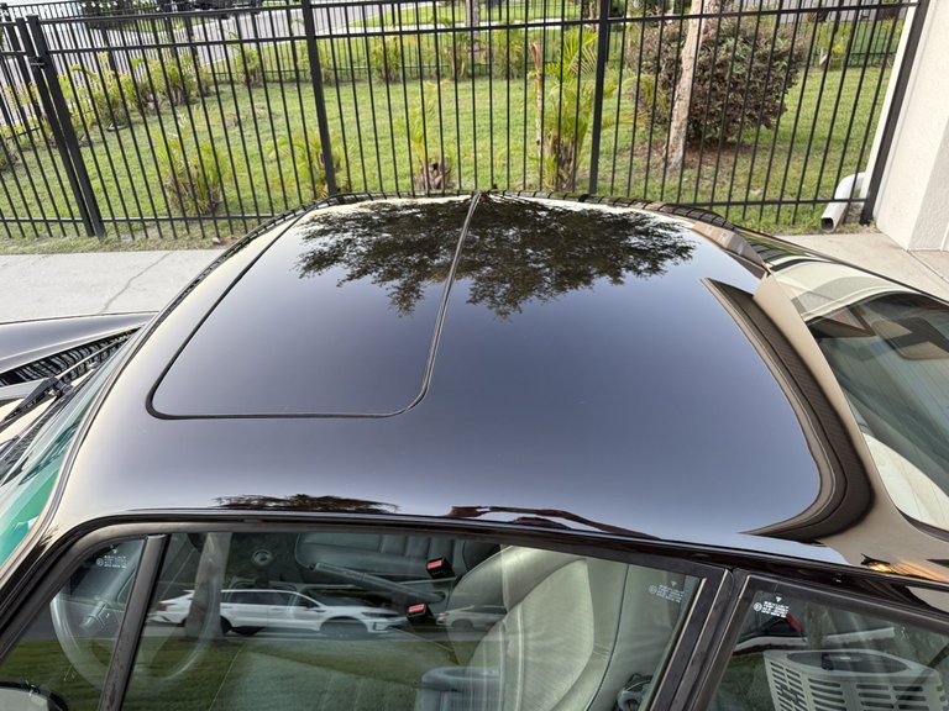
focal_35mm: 24
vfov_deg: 56.8
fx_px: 658
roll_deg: +1.4
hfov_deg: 71.6
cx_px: 474
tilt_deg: -30.0
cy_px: 356
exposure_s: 1/121
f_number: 1.78
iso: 200
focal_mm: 6.76
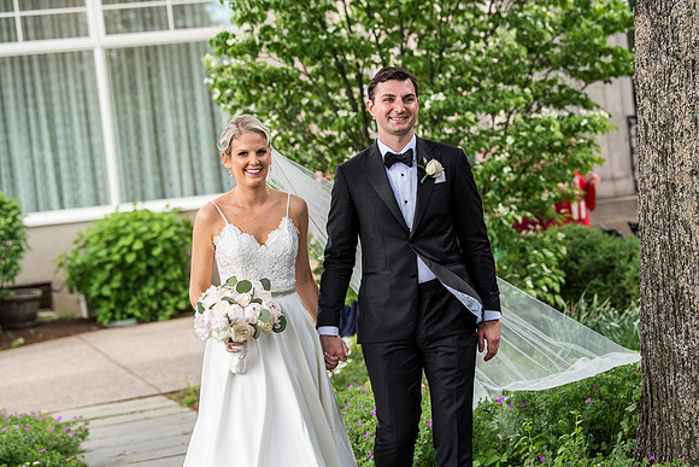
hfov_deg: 19.5
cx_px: 350
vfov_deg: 13.0
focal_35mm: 105
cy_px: 234
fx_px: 2039
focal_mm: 105
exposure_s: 1/800
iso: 1000
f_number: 4.5
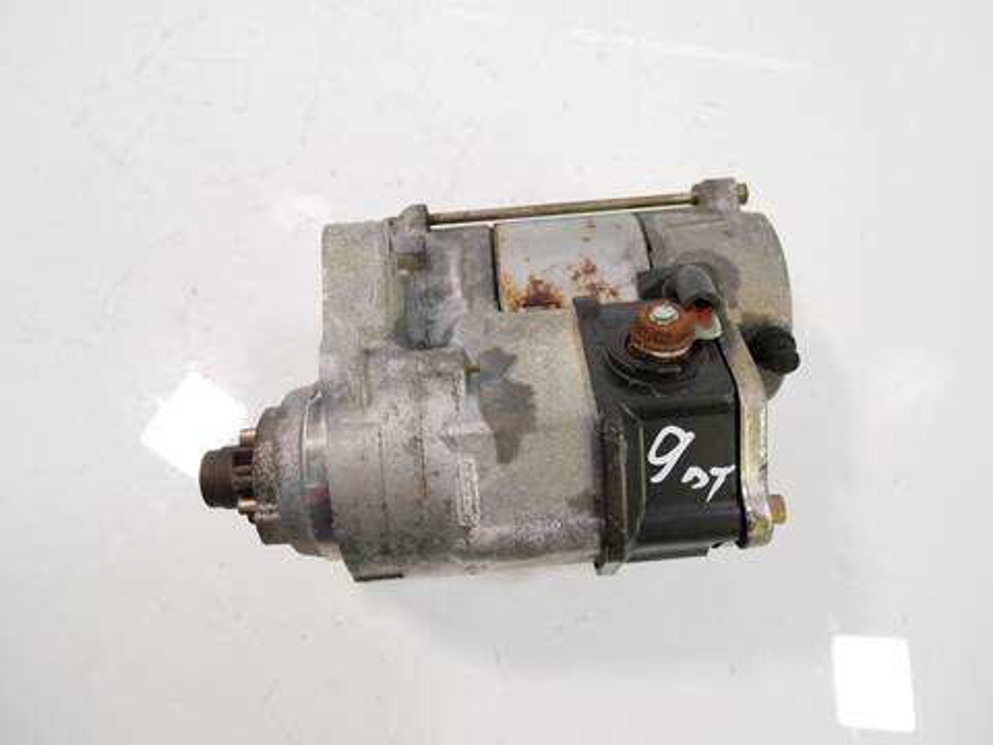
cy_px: 372
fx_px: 746
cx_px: 496
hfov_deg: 67.3
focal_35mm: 26
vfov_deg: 53.1
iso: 1000
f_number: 3.5
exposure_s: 1/125
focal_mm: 13
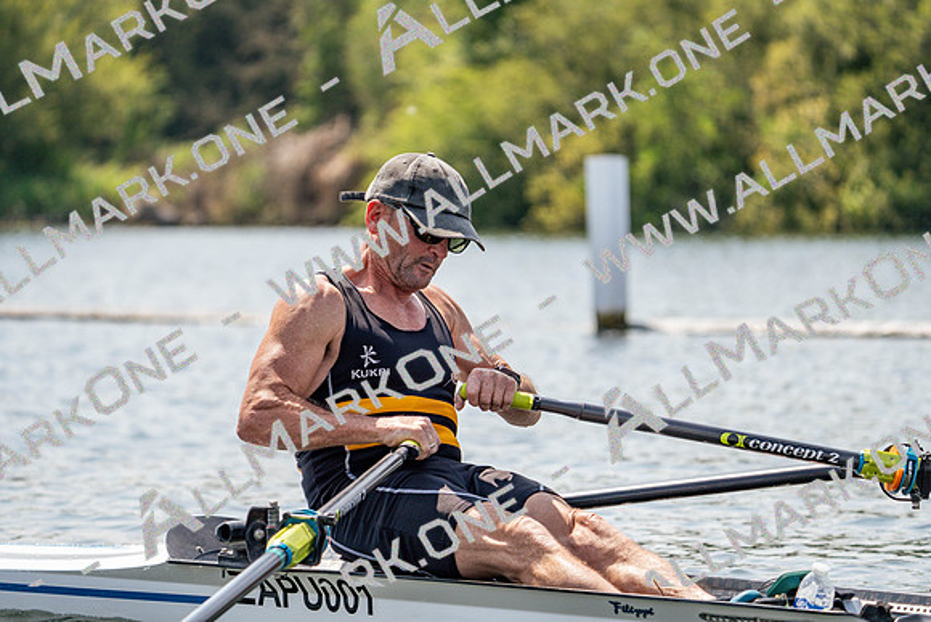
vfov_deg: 6.4
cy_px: 311
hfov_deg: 9.5
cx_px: 466
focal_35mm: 216
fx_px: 5587
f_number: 5.6
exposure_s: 1/1600
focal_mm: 216
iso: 250
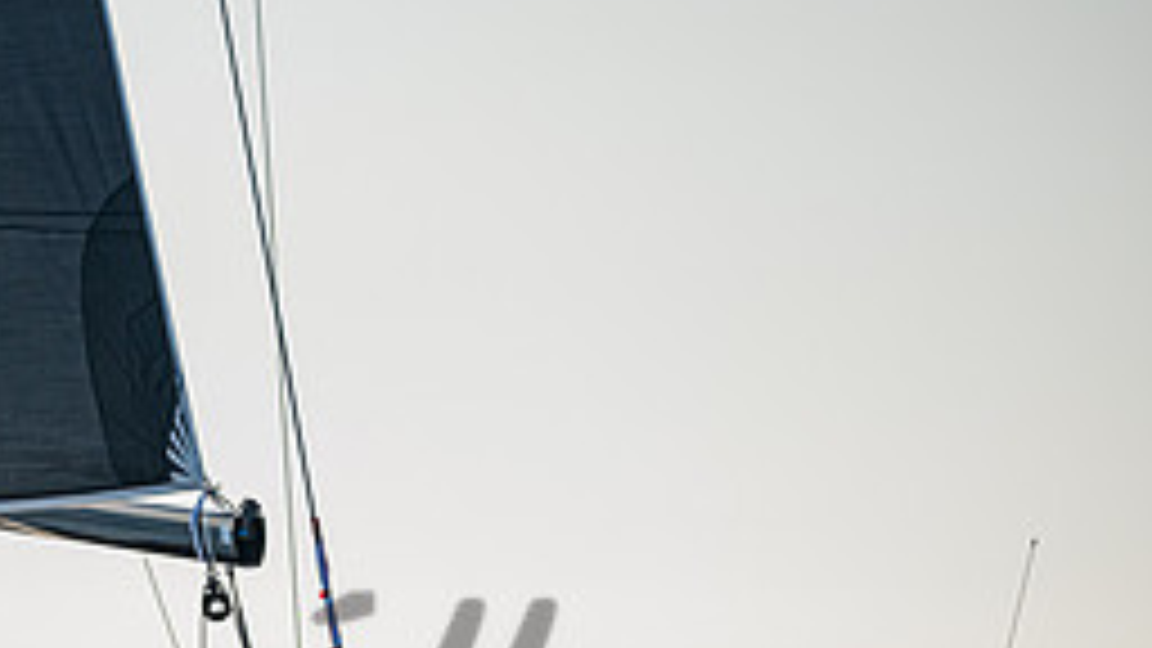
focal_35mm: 502
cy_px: 812
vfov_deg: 2.4
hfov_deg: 4.3
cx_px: -90
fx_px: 15334
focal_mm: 210
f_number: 5
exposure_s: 1/2500
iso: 400
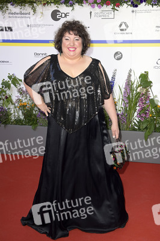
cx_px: 80
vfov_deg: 41.1
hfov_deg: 28.0
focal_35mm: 48
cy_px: 120
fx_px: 321
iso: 640
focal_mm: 48
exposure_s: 1/250
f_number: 6.3
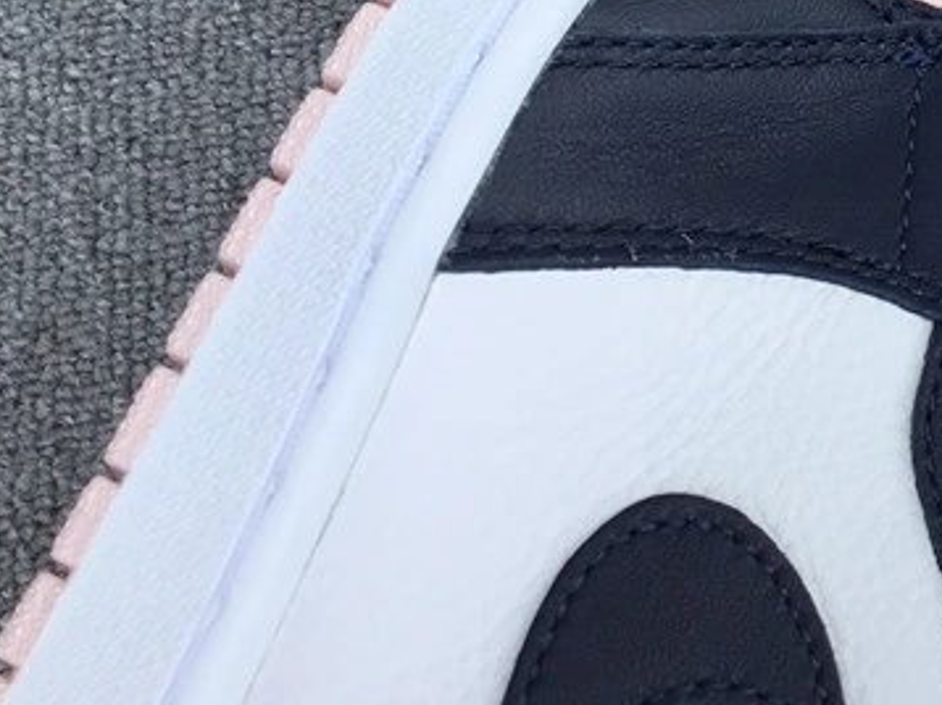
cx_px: 1110
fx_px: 2121
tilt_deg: -58.4
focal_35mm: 78
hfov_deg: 23.1
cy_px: -70
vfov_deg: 18.2
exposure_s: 1/364
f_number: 2.4
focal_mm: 3.3
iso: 25
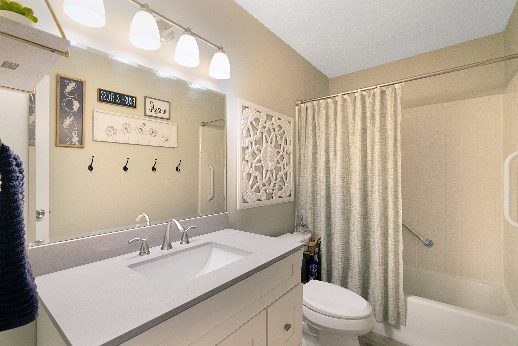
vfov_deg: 73.8
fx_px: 230
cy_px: 173
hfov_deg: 96.7
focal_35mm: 16
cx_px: 259
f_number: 9
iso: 800
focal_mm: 16
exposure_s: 1/2
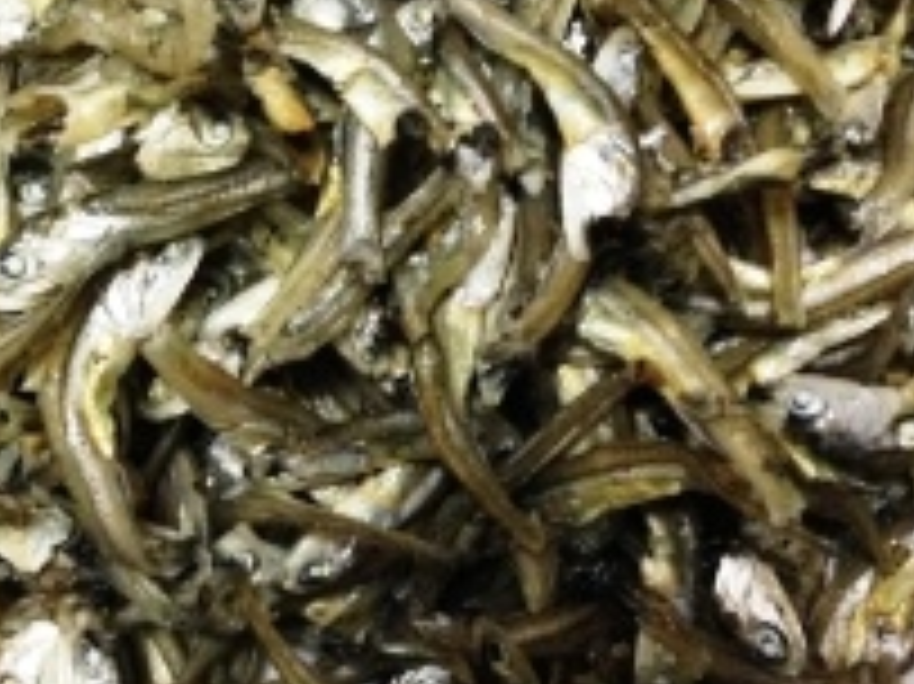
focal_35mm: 73
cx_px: 198
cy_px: 122
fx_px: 1926
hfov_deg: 26.3
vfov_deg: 19.9
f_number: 2.4
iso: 400
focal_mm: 4.12
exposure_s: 1/15
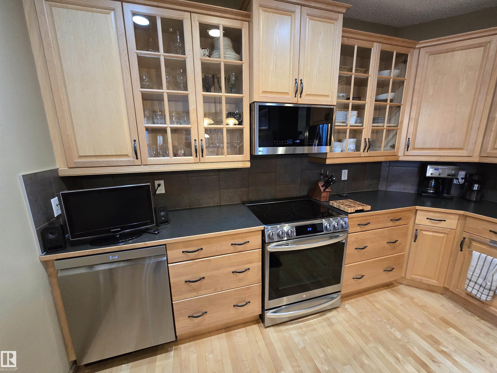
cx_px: 248
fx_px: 187
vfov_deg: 89.9
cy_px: 186
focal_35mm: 13
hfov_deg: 106.2
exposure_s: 1/60
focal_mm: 2.2
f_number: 2.2
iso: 640
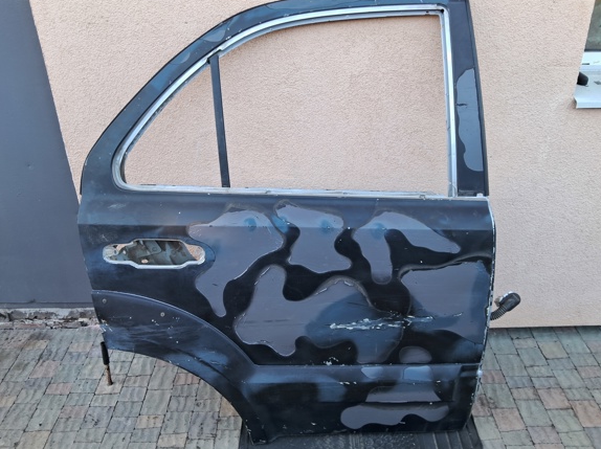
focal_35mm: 29
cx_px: 293
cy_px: 210
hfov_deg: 61.7
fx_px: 503
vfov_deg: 48.1
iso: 50
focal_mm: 3.98
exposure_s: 1/50
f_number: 1.8
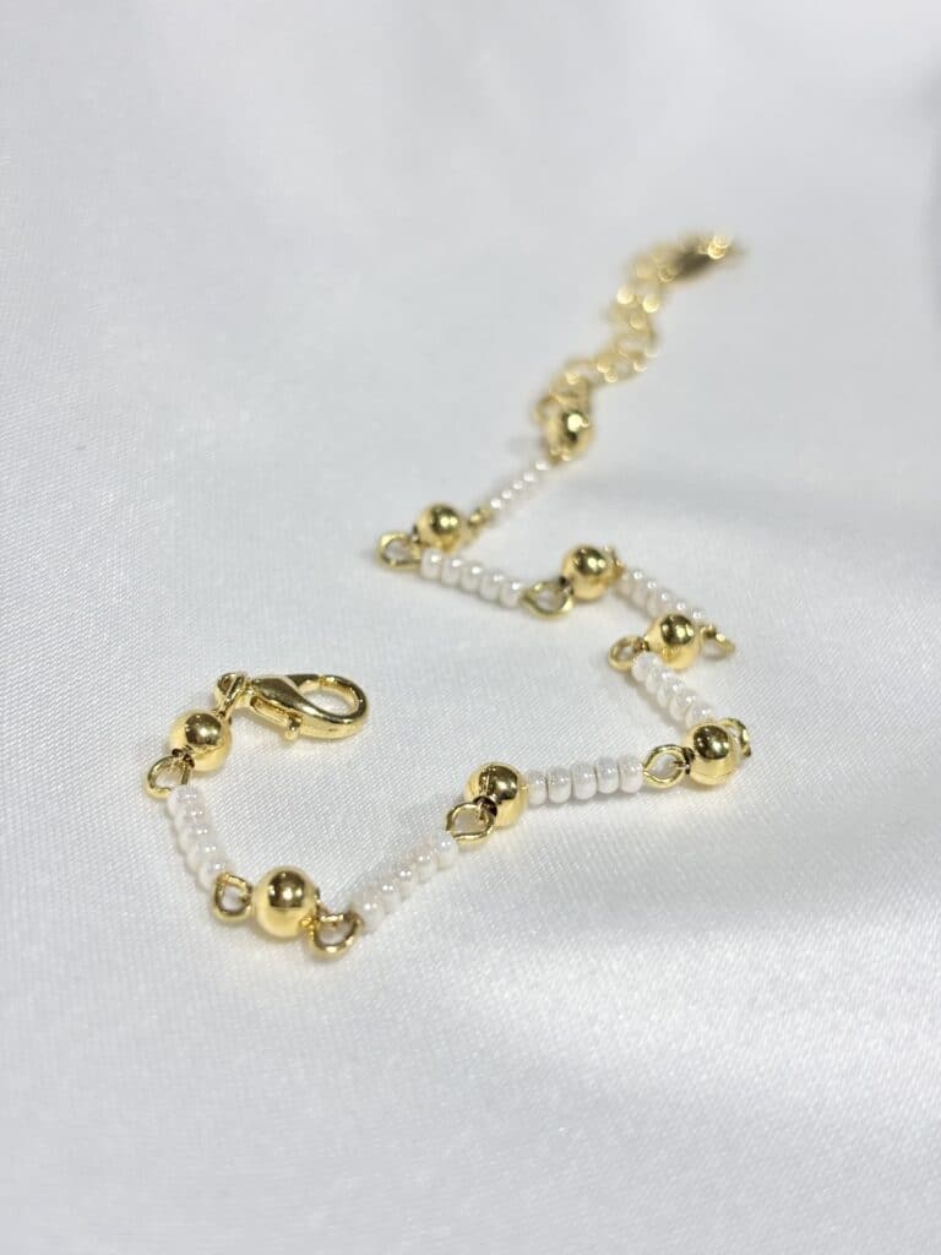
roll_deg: +3.1
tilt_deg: -27.8
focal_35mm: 52
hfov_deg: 28.0
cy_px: 628
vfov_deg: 36.8
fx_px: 1885
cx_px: 470
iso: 32
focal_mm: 5.96
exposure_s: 1/343
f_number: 1.6
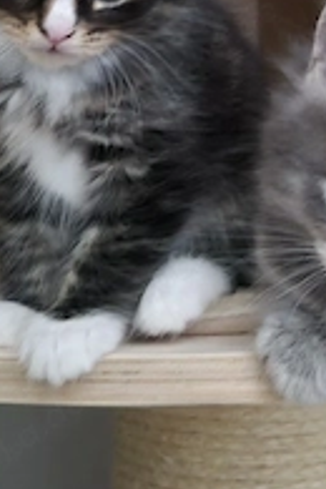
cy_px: 83
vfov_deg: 38.5
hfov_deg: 27.0
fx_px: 666
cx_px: 258
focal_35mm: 49
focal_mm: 5.4
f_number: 1.8
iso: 2500
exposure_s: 1/15
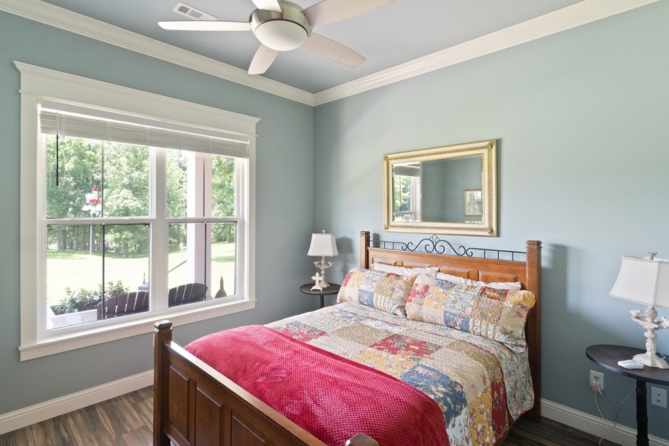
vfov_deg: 68.8
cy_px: 228
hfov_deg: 91.4
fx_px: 326
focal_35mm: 18
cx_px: 315
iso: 320
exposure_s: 1/3
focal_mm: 11
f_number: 7.1
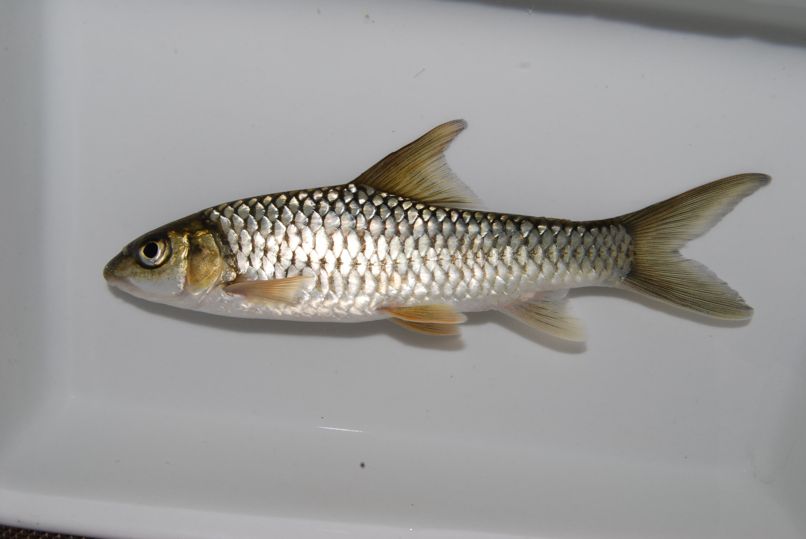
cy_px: 270
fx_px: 1009
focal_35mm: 45
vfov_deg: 29.9
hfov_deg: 43.6
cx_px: 403
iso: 100
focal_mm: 30
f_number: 18
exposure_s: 1/100
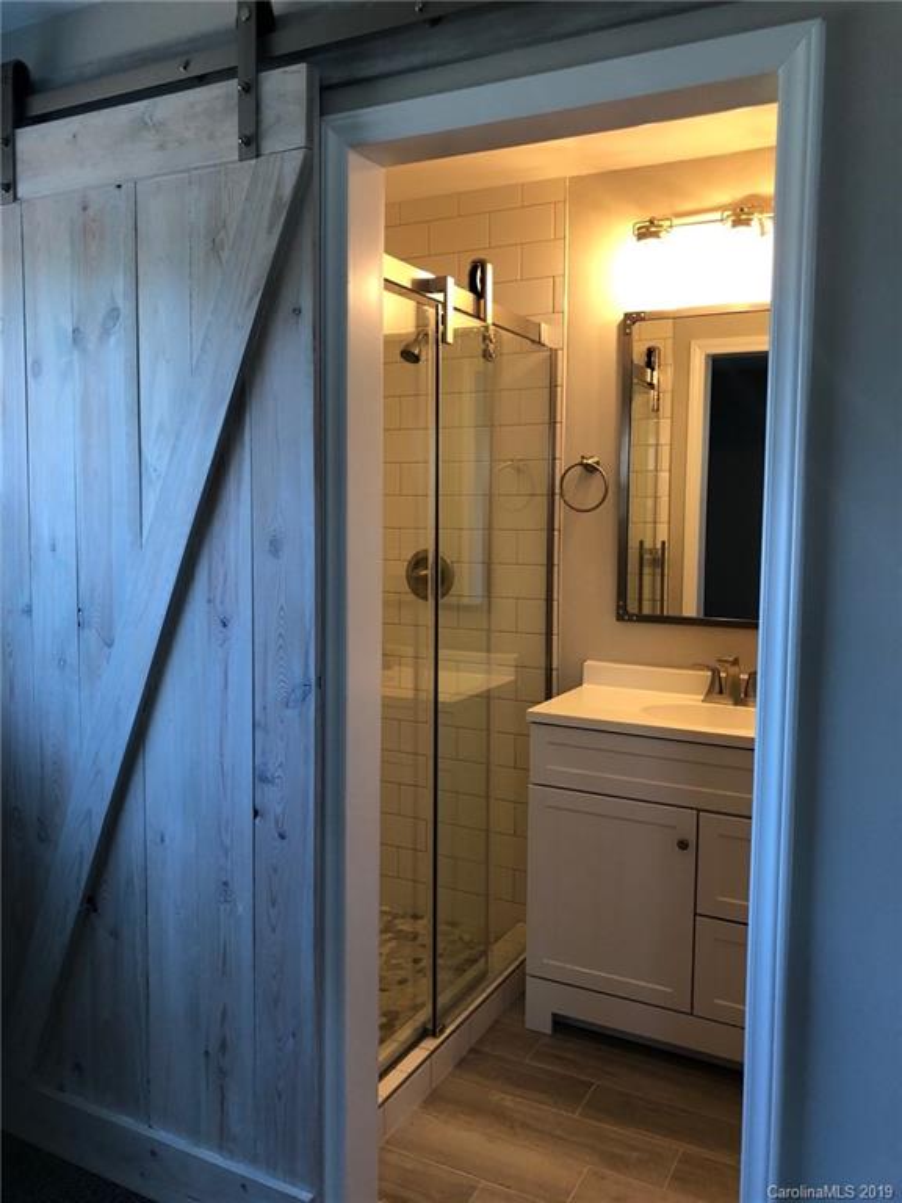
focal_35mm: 28
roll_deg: -0.8
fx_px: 973
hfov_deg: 49.7
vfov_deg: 63.4
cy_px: 602
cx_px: 451
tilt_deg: -3.8
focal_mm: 4
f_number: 1.8
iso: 25
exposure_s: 1/30
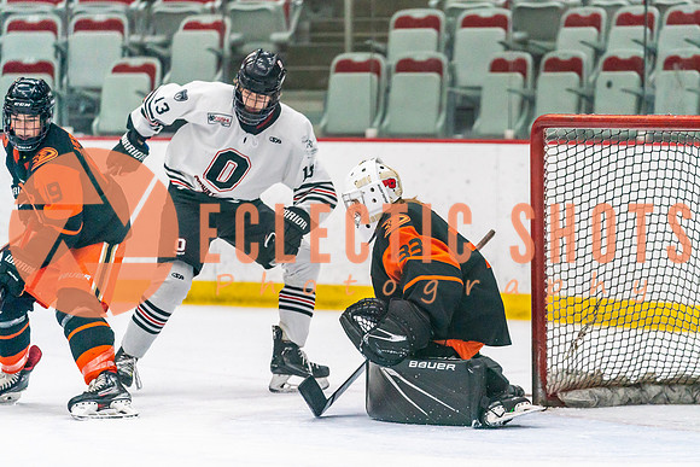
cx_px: 395
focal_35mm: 228
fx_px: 4426
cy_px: 259
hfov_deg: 9.0
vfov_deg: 6.0
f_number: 2.8
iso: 3200
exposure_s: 1/1250
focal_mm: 200
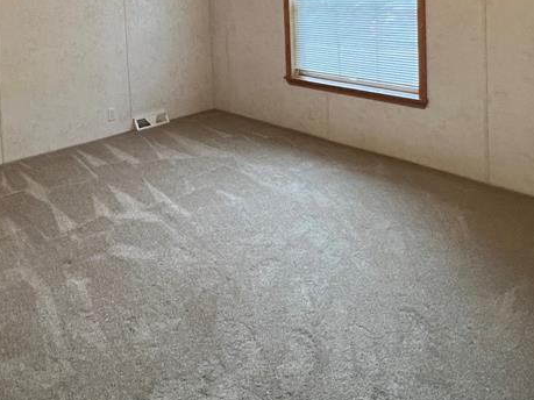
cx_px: 179
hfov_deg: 60.3
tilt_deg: -3.5
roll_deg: +3.7
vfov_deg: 42.2
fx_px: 447
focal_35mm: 29
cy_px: 7
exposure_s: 1/60
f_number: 1.8
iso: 200
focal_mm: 1.57
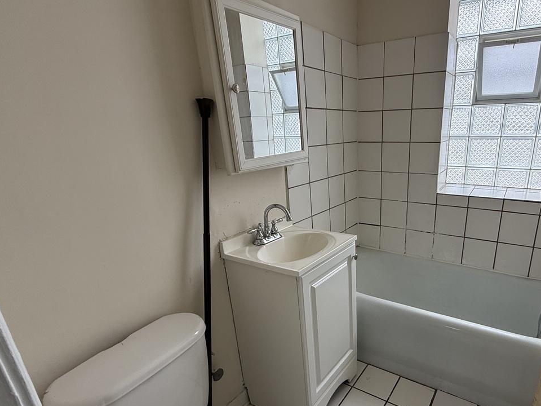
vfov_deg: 63.0
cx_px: 348
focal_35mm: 21
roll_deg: +0.8
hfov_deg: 77.1
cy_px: 241
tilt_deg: -16.8
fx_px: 328
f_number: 2.2
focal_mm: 2.22
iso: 100
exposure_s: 1/99
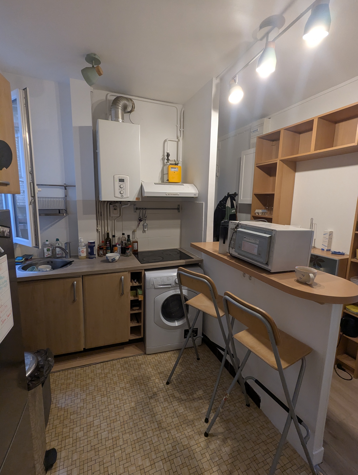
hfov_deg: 78.2
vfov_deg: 94.4
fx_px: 220
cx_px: 179
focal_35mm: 16
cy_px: 238
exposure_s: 1/62.9
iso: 240
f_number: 2.2
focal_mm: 2.35
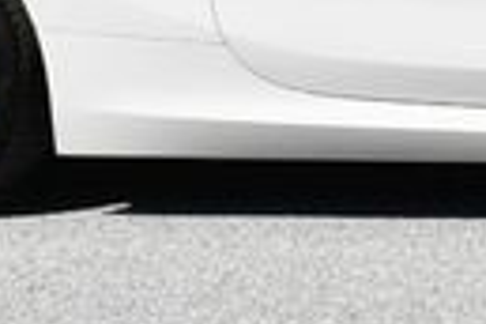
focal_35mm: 298
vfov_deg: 4.5
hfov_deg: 6.9
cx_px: 614
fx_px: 4023
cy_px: -358
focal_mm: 30
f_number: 9
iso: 100
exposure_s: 1/320
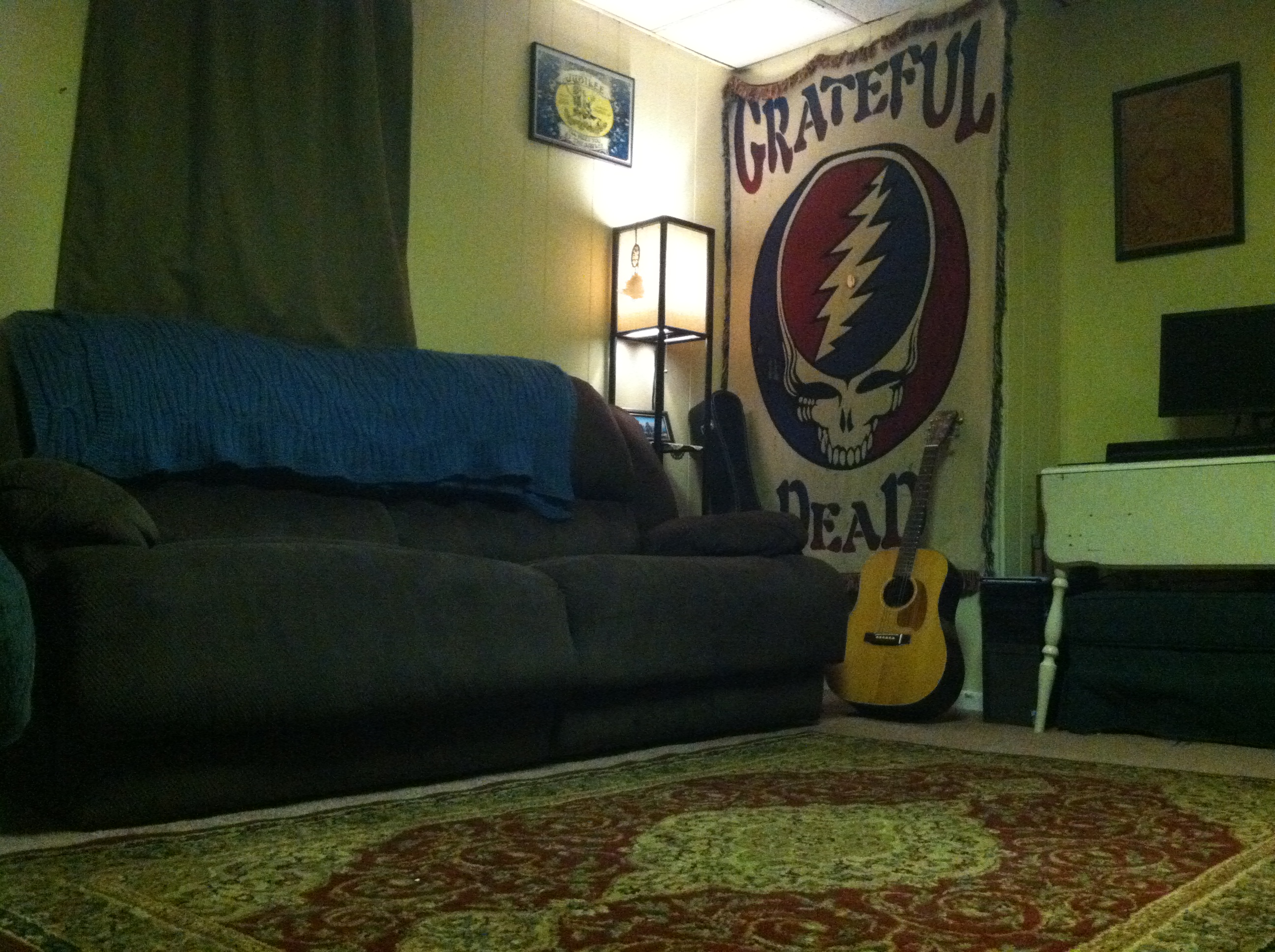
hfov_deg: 52.7
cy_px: 476
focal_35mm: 35
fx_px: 1287
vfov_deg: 40.6
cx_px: 638
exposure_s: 1/15
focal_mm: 3.85
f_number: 2.8
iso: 1000
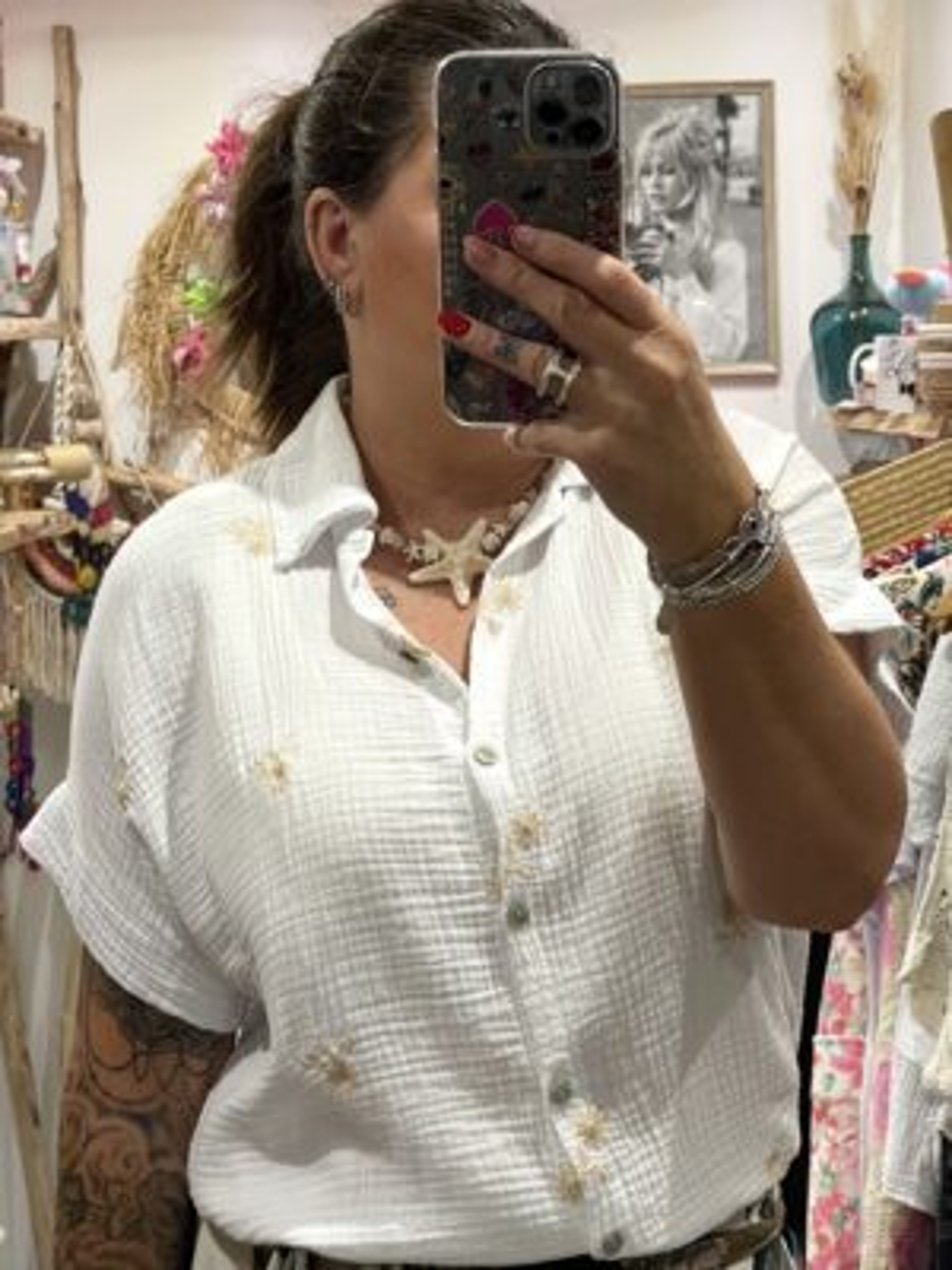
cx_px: 476
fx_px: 2347
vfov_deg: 30.3
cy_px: 635
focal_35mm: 64
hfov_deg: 22.9
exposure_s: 1/50
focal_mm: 7.5
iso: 160
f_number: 2.2
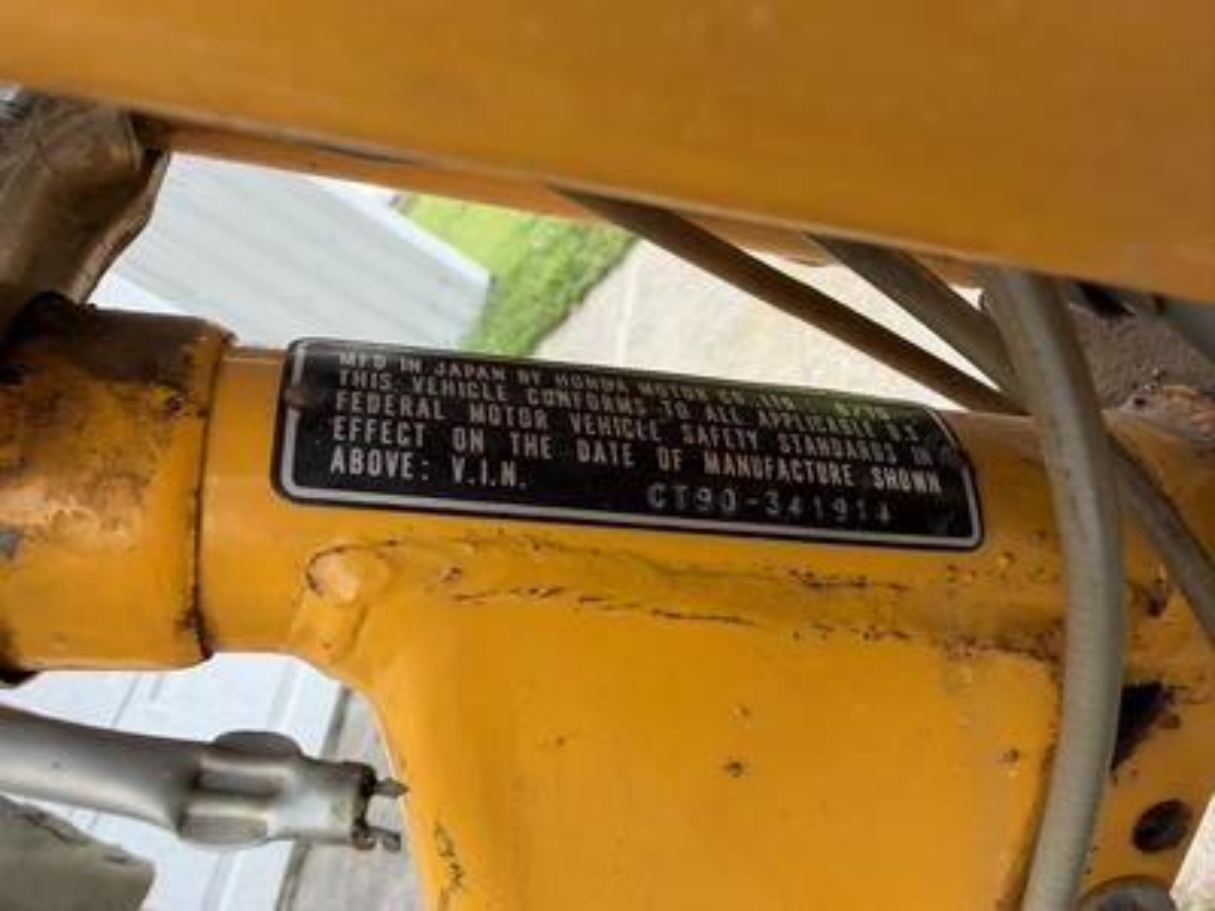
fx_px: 842
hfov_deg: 71.6
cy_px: 456
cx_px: 608
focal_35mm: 24
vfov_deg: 56.8
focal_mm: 2.22
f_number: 2.2
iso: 40
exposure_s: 1/141
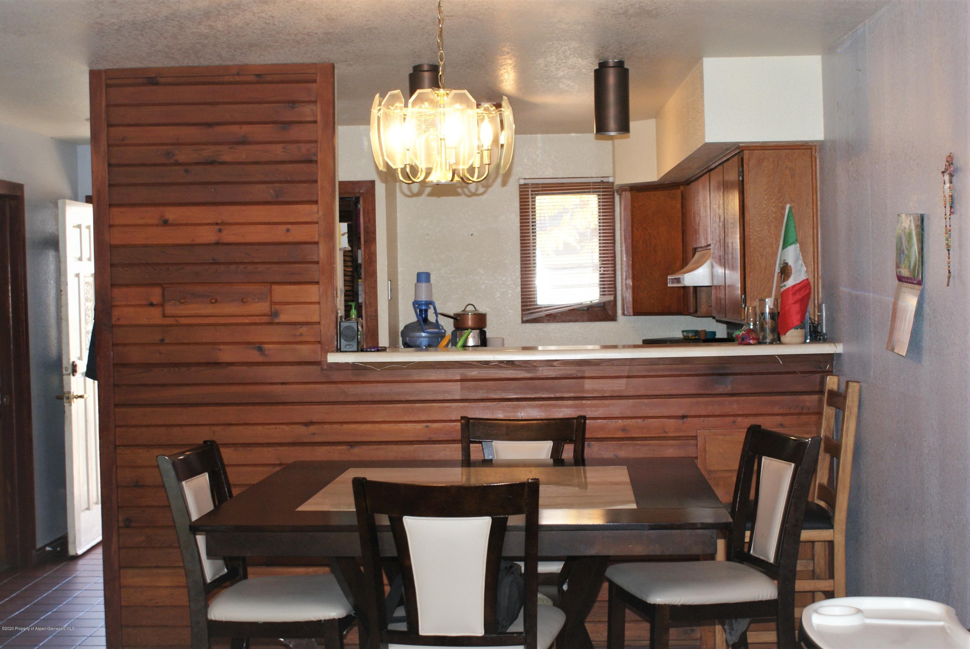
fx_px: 1214
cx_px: 485
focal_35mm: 45
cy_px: 324
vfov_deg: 29.9
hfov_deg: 43.6
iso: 400
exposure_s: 1/60
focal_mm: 30
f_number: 5
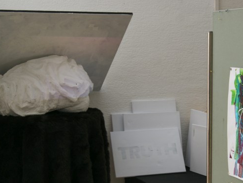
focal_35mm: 82
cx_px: 151
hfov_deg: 23.8
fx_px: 574
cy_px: 129
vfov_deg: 18.0
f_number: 5.6
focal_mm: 35
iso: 100
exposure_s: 1/100
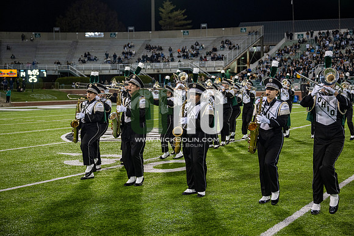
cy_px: 118
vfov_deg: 28.1
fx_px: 472
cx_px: 177
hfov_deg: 41.1
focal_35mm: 48
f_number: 3.2
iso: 1250
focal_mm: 48
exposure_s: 1/500
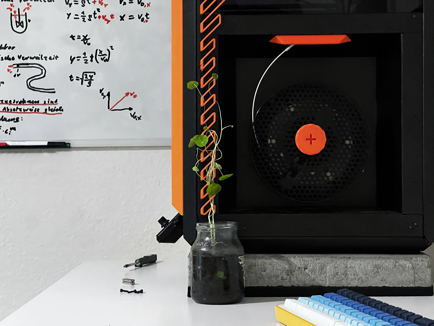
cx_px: 217
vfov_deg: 19.1
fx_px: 965
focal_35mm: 77
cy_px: 163
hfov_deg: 25.3
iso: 1000
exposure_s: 1/25
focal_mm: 9
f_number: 2.8
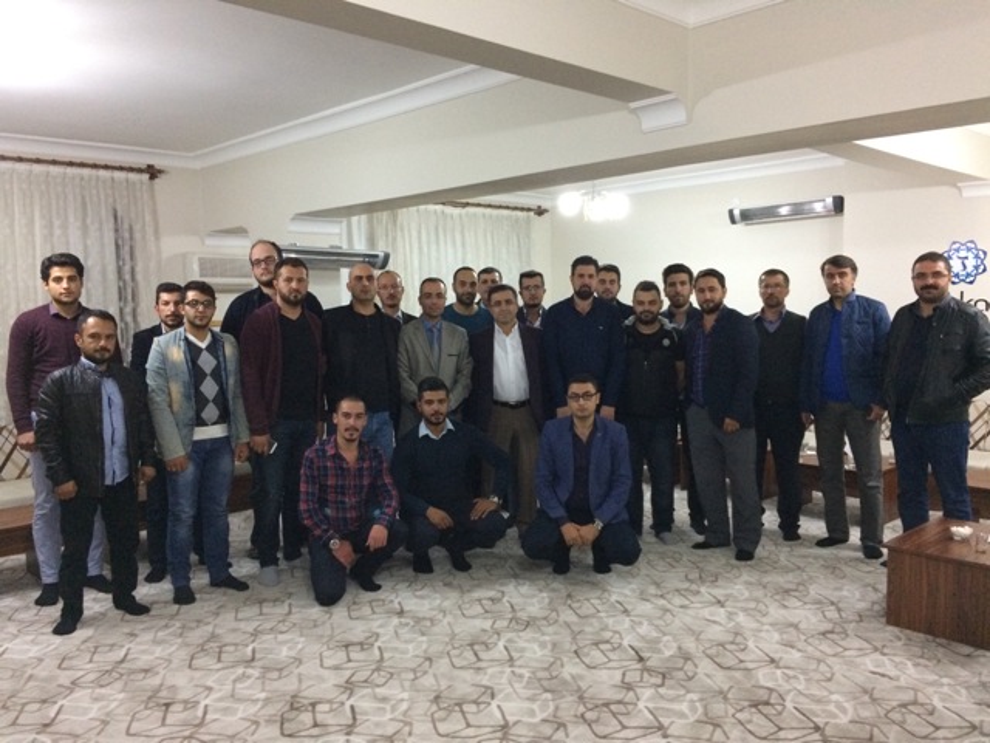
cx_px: 495
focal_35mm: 29
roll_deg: +0.9
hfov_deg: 61.7
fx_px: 829
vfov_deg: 48.2
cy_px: 372
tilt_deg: -5.0
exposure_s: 1/17
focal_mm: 4.15
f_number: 2.2
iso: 320
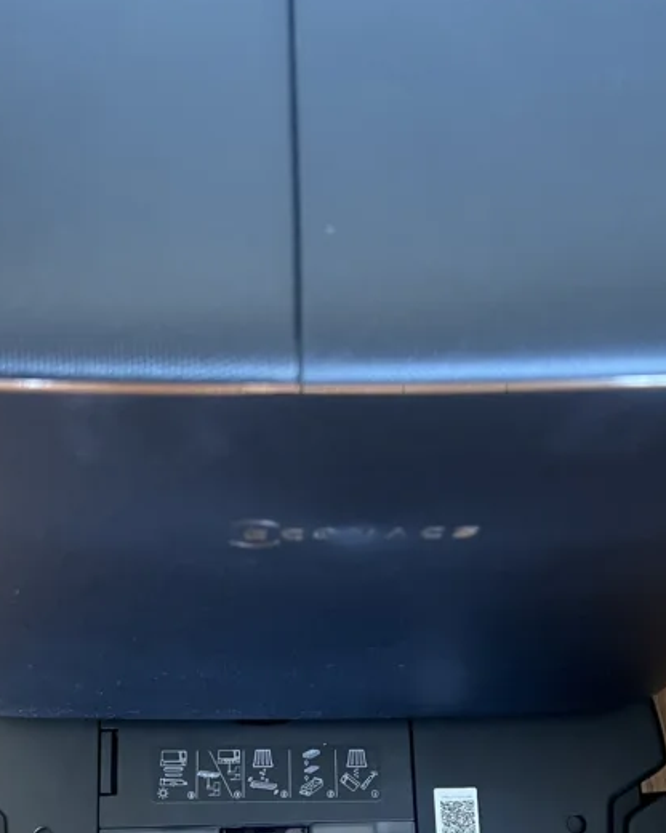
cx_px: 285
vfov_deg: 37.0
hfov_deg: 30.2
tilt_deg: -69.9
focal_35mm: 50
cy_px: 554
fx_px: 1232
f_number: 1.5
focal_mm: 5.7
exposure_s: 1/60
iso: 400
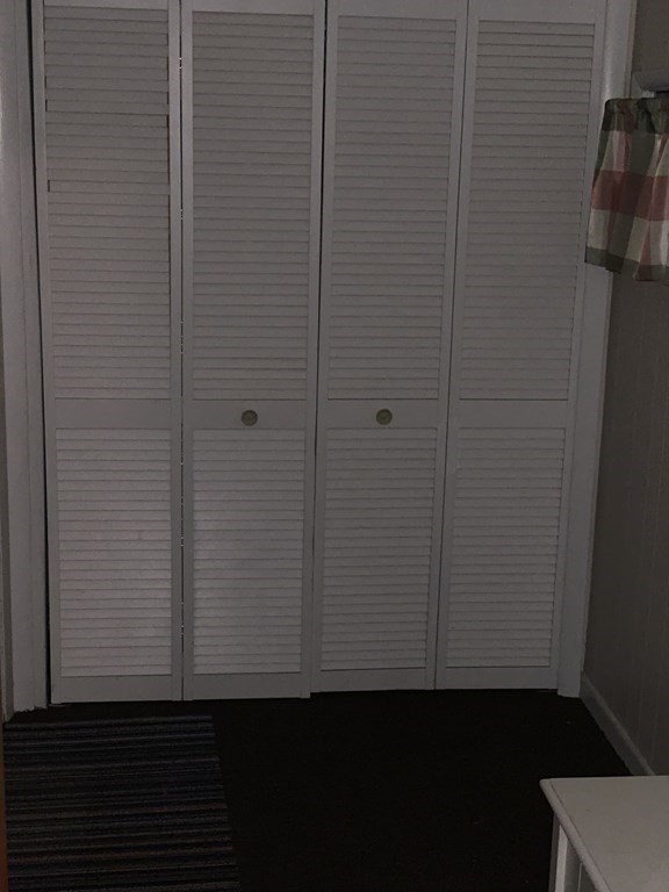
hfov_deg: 28.0
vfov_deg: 36.8
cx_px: 334
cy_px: 446
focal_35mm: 52
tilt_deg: -13.0
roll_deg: -1.7
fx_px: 1340
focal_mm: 6
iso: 250
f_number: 2.4
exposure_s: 1/40
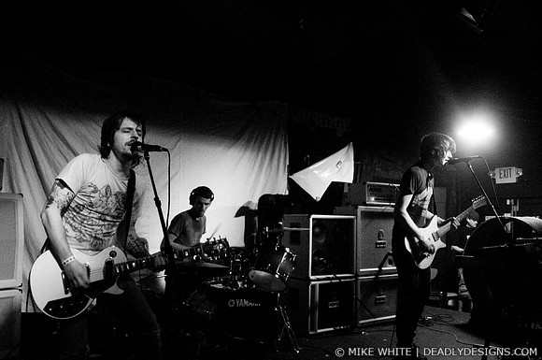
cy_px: 180
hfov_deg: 62.0
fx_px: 451
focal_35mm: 30
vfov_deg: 43.5
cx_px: 271
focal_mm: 20
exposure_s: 1/40
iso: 1600
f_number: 2.8
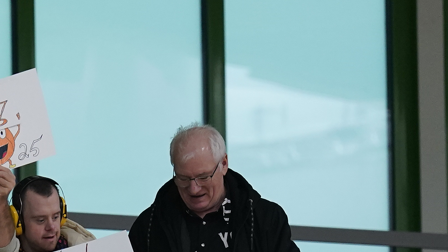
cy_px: 300
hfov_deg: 3.9
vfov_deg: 2.2
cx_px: 36
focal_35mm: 554
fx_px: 6581
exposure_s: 1/800
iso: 2500
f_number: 2.8
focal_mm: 200
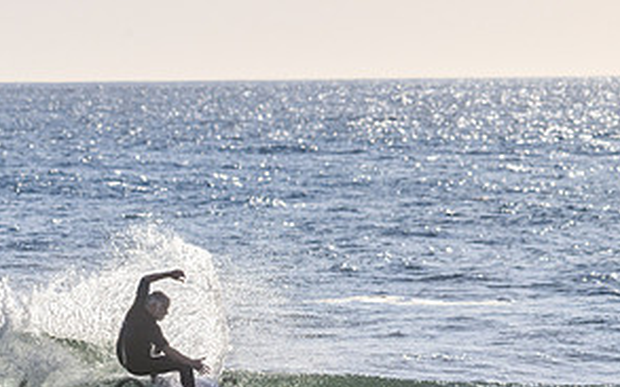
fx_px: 13616
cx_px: 205
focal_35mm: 806
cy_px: 392
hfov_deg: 2.6
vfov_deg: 1.6
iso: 720
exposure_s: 1/2000
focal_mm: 400
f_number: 11
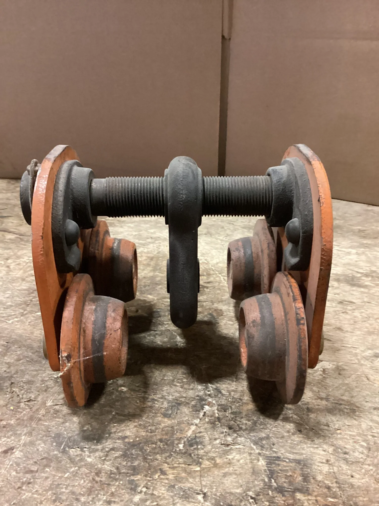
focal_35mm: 31
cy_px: 253
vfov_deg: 58.4
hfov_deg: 45.4
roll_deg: +2.6
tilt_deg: -26.3
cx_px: 190
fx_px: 453
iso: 640
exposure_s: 1/24
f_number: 2.4
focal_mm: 3.3
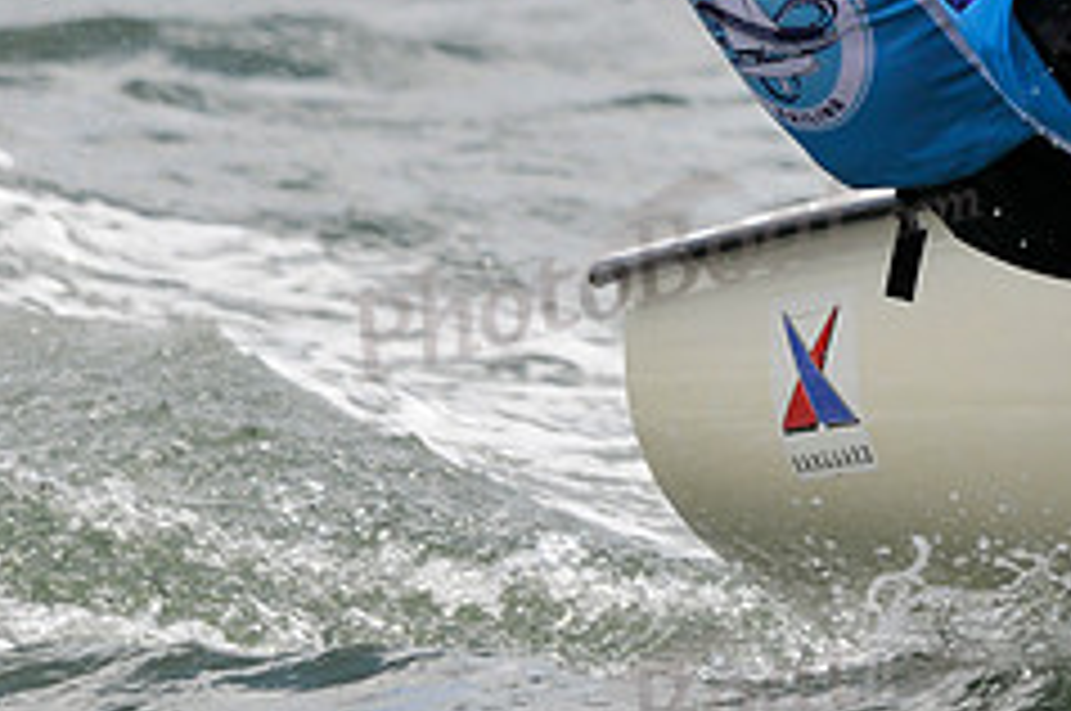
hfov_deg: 2.3
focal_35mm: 912
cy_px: -29
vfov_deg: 1.5
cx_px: 1210
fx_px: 27095
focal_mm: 250
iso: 200
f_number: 9
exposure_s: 1/640
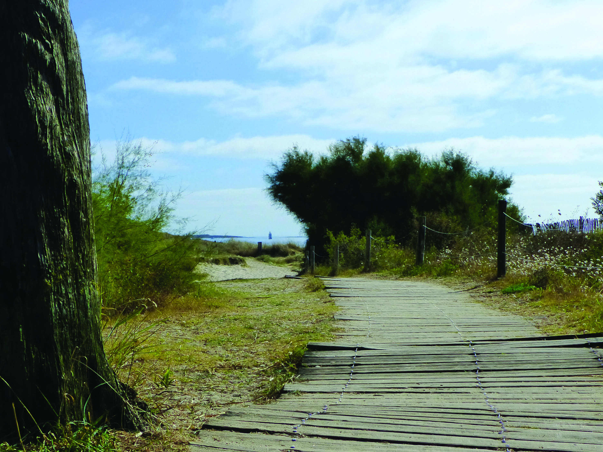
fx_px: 1063
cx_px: 307
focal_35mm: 61
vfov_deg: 24.0
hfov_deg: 31.7
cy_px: 277
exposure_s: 1/800
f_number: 8
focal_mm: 7.8
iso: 250
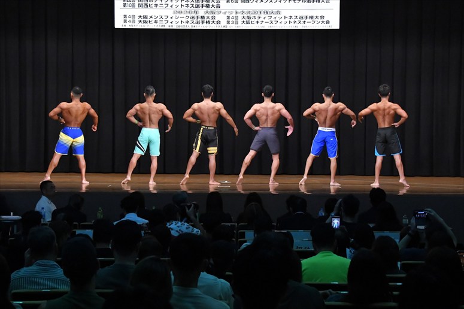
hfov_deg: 23.4
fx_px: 1121
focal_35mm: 87
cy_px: 154
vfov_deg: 15.7
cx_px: 232
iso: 8000
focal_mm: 58
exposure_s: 1/400
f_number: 5.6
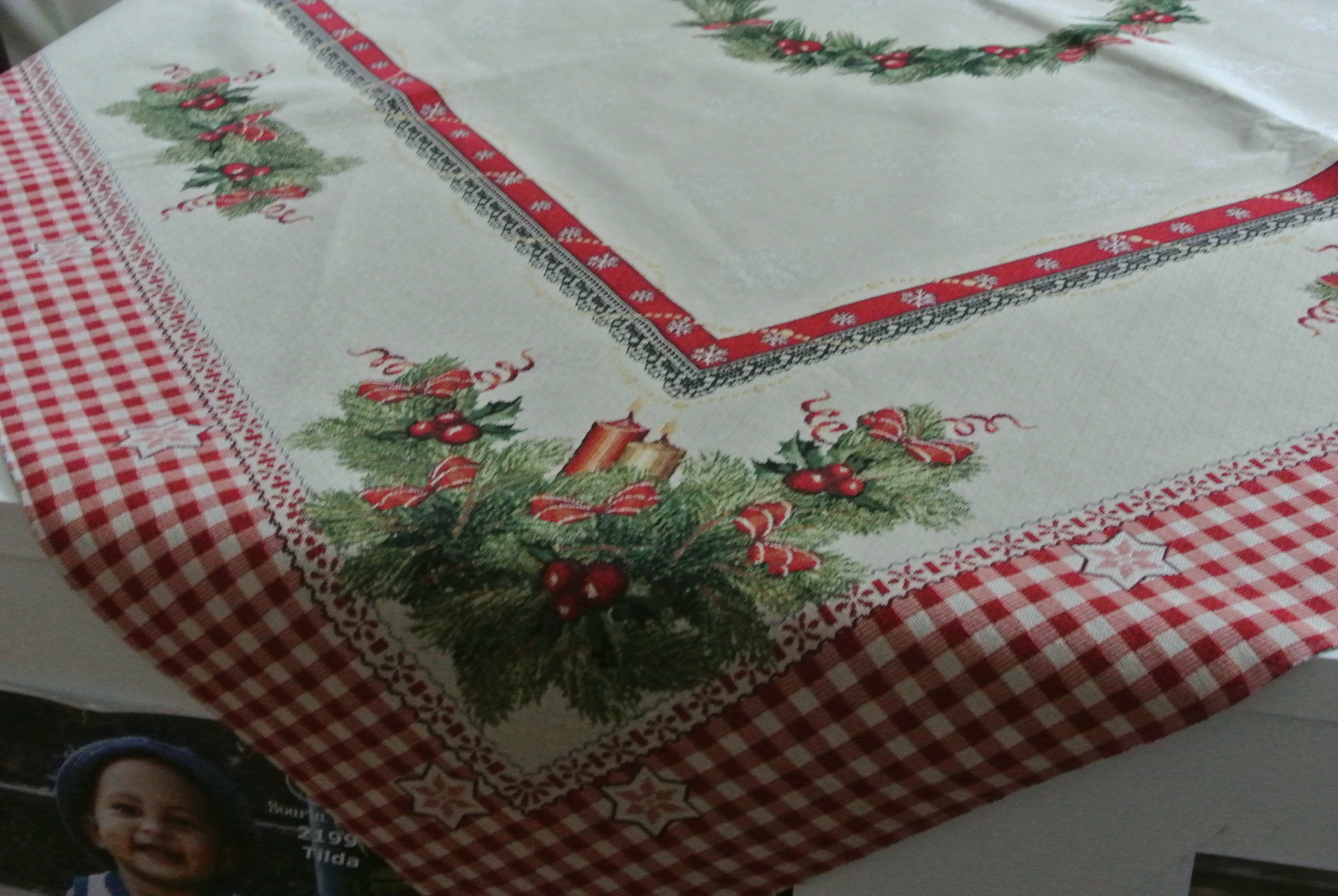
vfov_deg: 28.7
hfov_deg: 41.9
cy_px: 448
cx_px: 669
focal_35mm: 47
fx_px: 1749
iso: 3200
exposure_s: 1/10
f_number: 4.5
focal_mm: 17.5
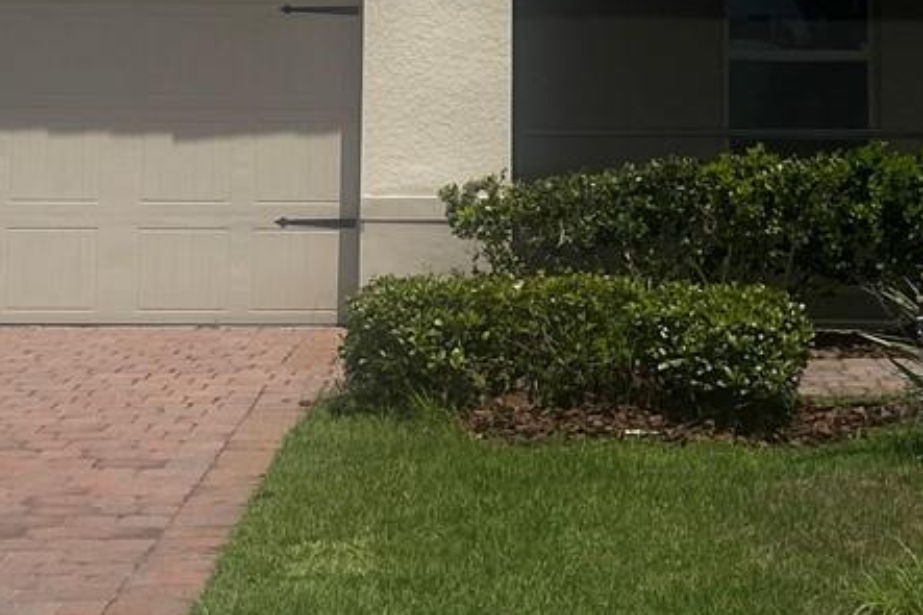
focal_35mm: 94
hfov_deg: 21.6
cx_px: 581
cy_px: -144
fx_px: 2409
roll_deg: -0.1
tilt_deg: +6.6
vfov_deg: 14.1
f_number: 1.6
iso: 32
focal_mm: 5.1
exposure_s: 1/12048
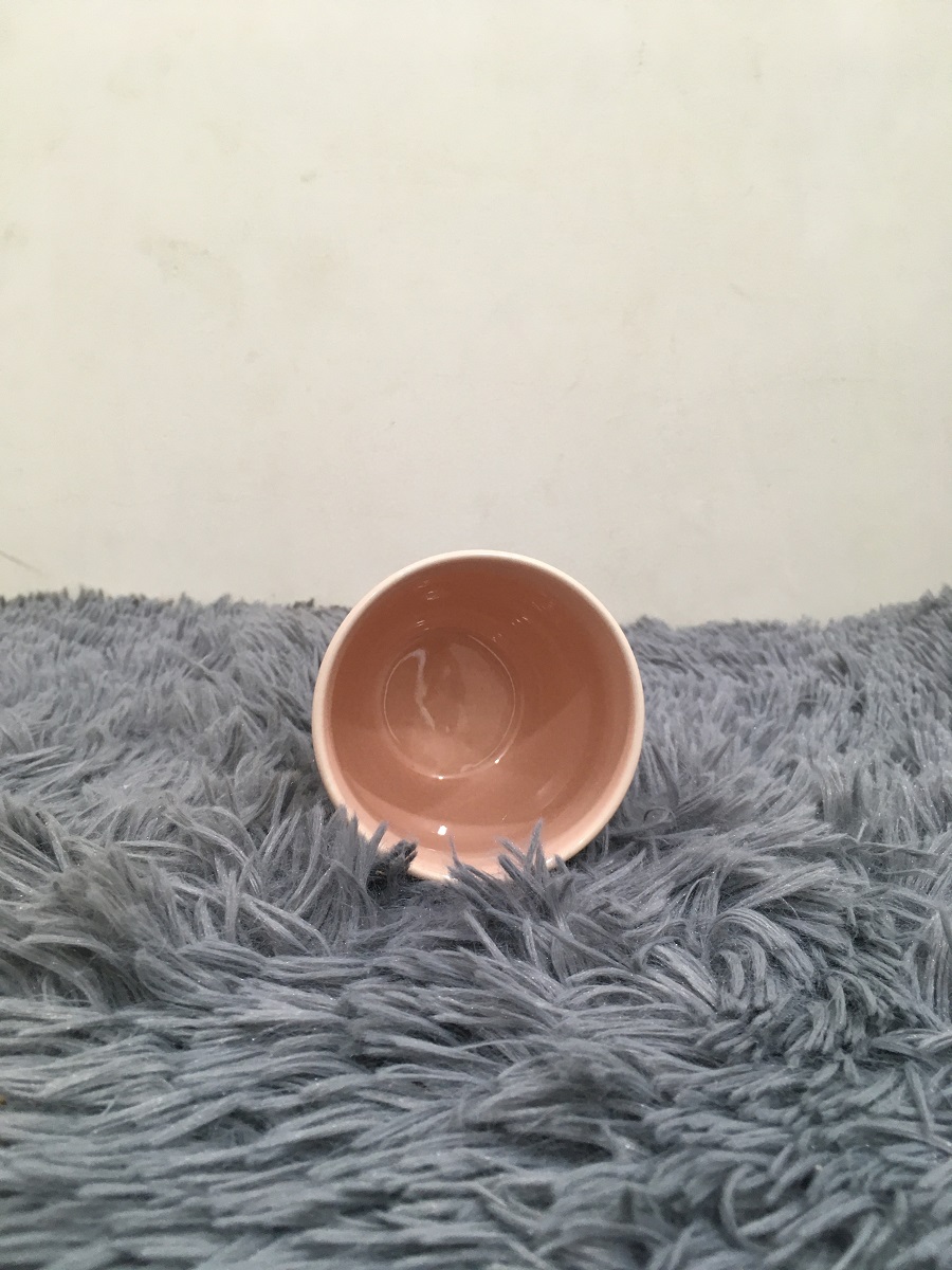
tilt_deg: -12.0
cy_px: 635
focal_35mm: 29
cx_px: 476
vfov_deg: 61.7
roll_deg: -0.7
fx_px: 1063
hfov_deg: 48.2
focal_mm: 4.15
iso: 100
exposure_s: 1/33
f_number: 2.2
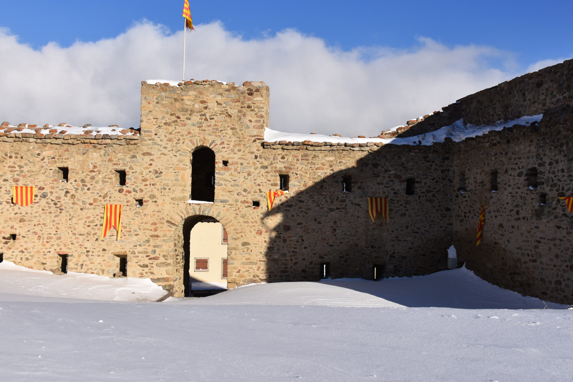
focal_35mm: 43
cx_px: 300
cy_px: 176
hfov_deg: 45.4
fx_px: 684
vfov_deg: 31.2
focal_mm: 26
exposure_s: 1/500
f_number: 8
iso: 160
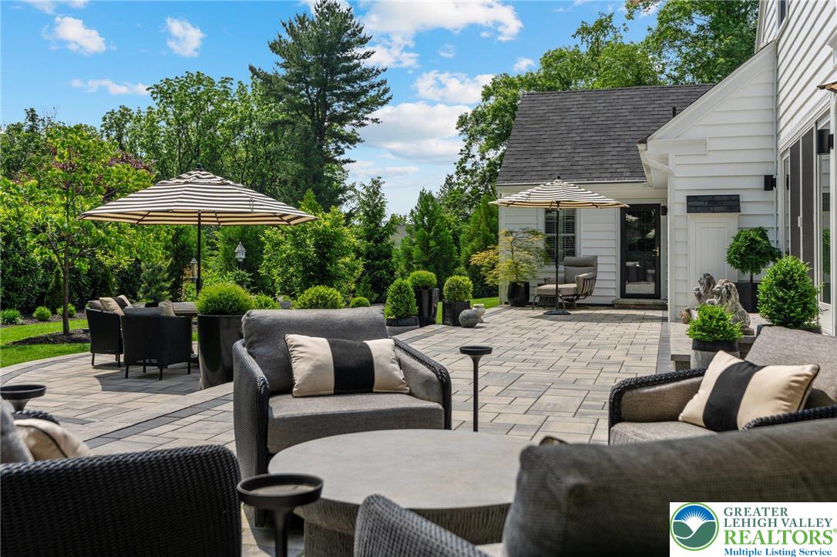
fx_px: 813
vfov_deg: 37.8
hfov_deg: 54.5
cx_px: 418
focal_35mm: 35
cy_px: 278
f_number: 5.6
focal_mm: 35
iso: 160
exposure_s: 1/500
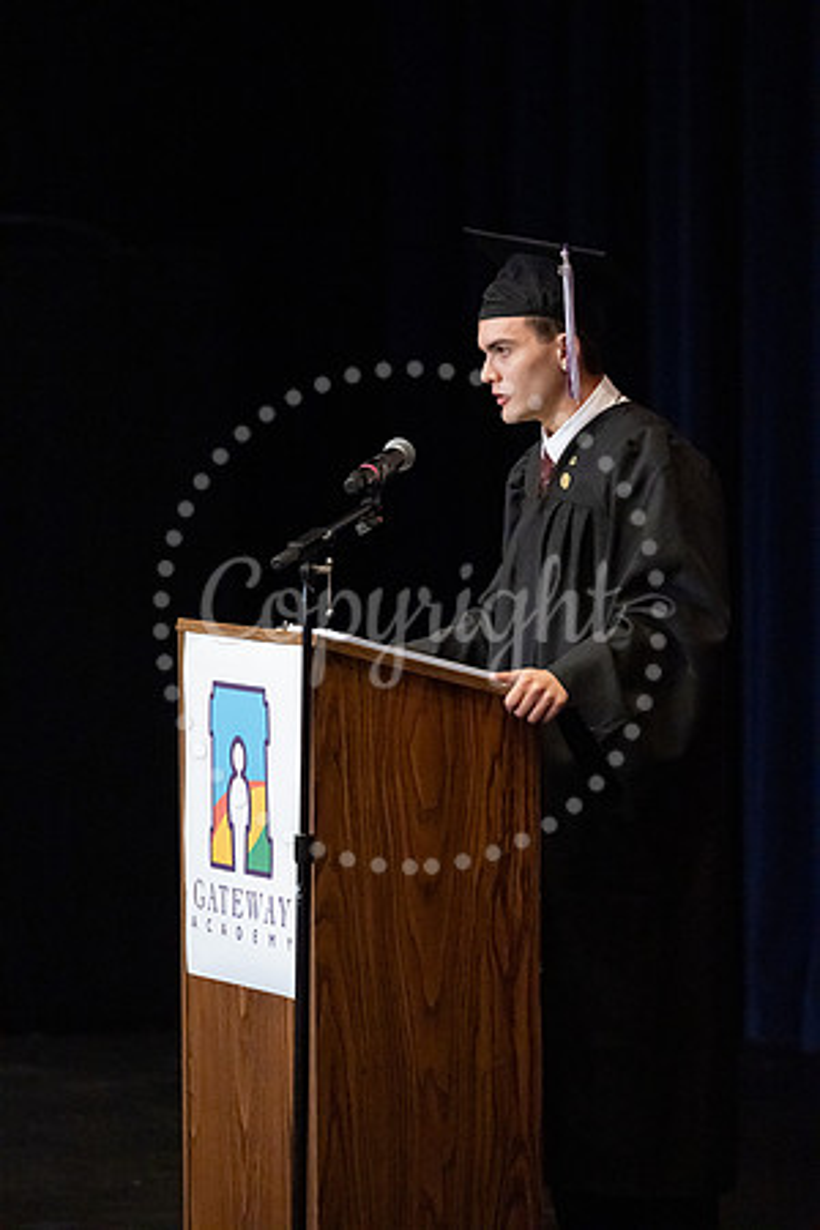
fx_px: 6833
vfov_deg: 10.3
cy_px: 615
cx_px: 410
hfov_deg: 6.9
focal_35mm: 200
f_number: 2.8
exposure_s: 1/1600
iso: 20000
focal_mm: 200
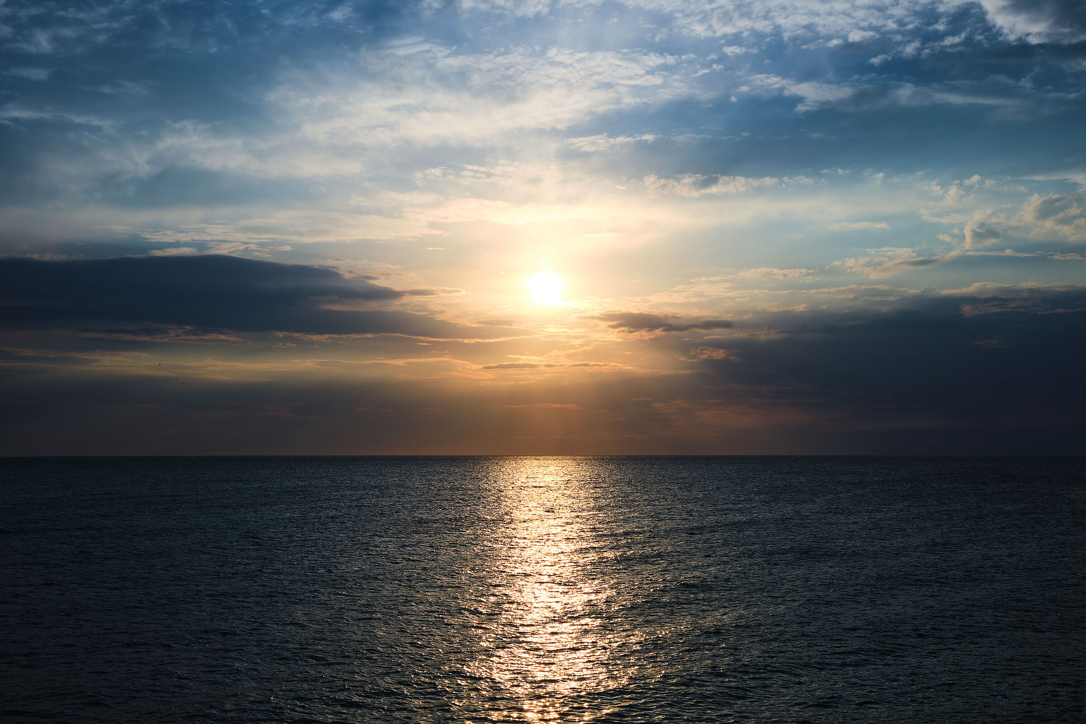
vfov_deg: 31.2
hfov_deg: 45.4
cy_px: 362
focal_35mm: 43
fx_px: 1297
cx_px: 543
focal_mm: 28.9
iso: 160
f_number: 10
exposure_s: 1/640
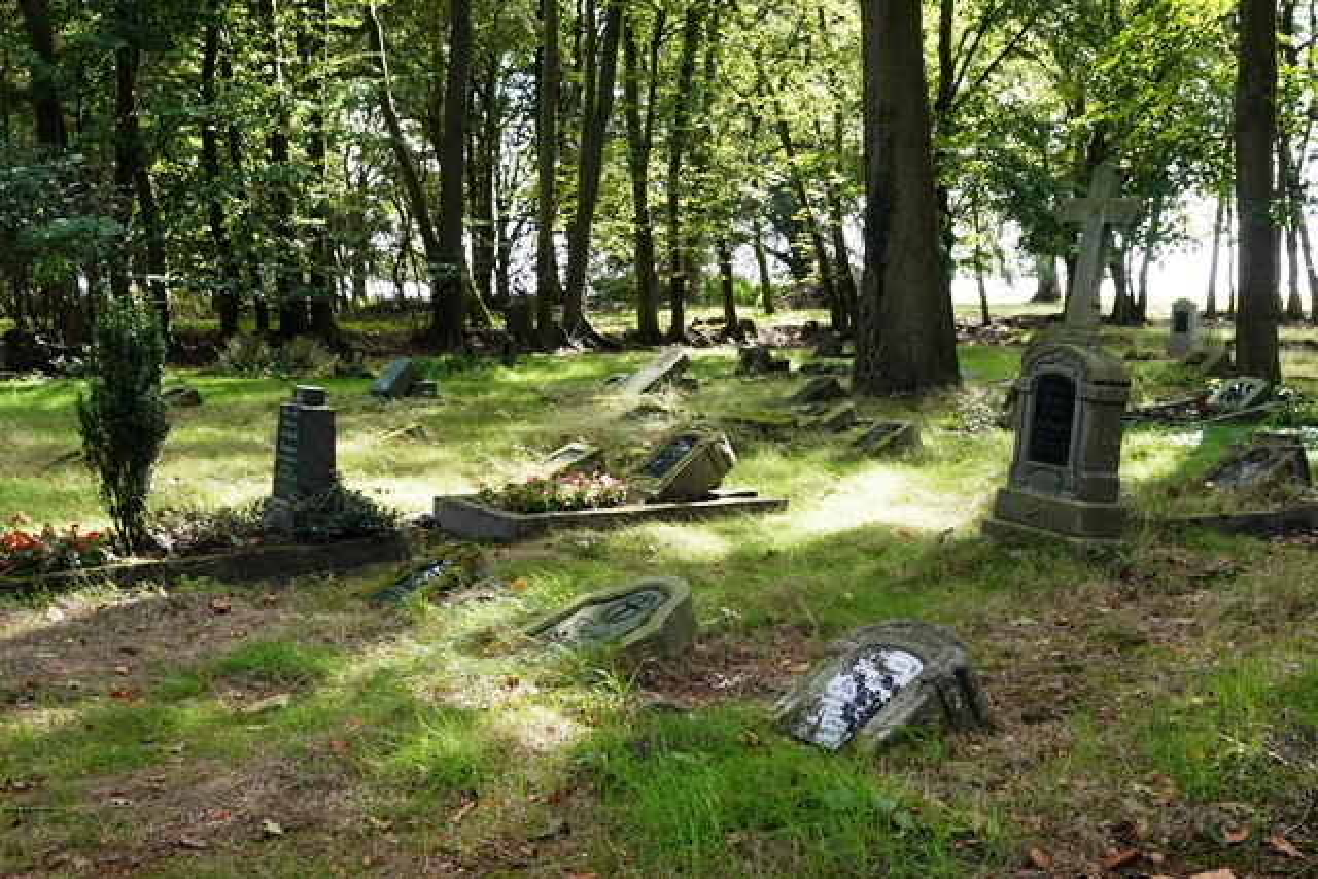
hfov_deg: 49.5
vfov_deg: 34.2
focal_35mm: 39
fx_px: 1428
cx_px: 659
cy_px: 440
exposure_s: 1/40
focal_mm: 14.16
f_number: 8
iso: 160
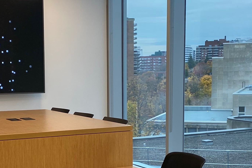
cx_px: 86
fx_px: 553
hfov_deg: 25.5
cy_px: 151
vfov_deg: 17.0
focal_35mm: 79
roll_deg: +0.8
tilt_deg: -7.9
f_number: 1.8
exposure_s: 1/120
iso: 80
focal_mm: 4.25
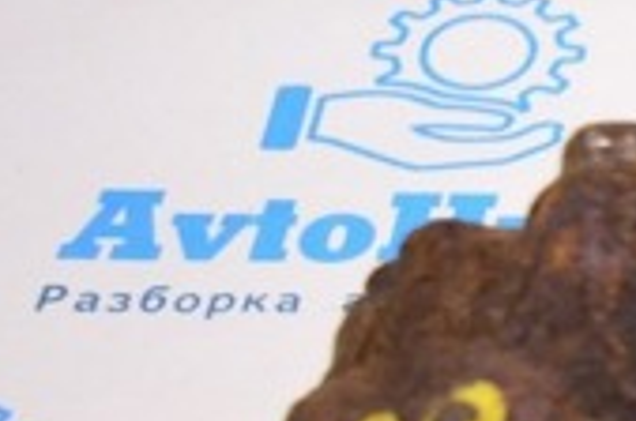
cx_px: 1197
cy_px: 547
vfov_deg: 10.2
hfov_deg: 13.8
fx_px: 2308
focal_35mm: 131
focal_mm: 23
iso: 3200
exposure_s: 1/320
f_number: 3.8
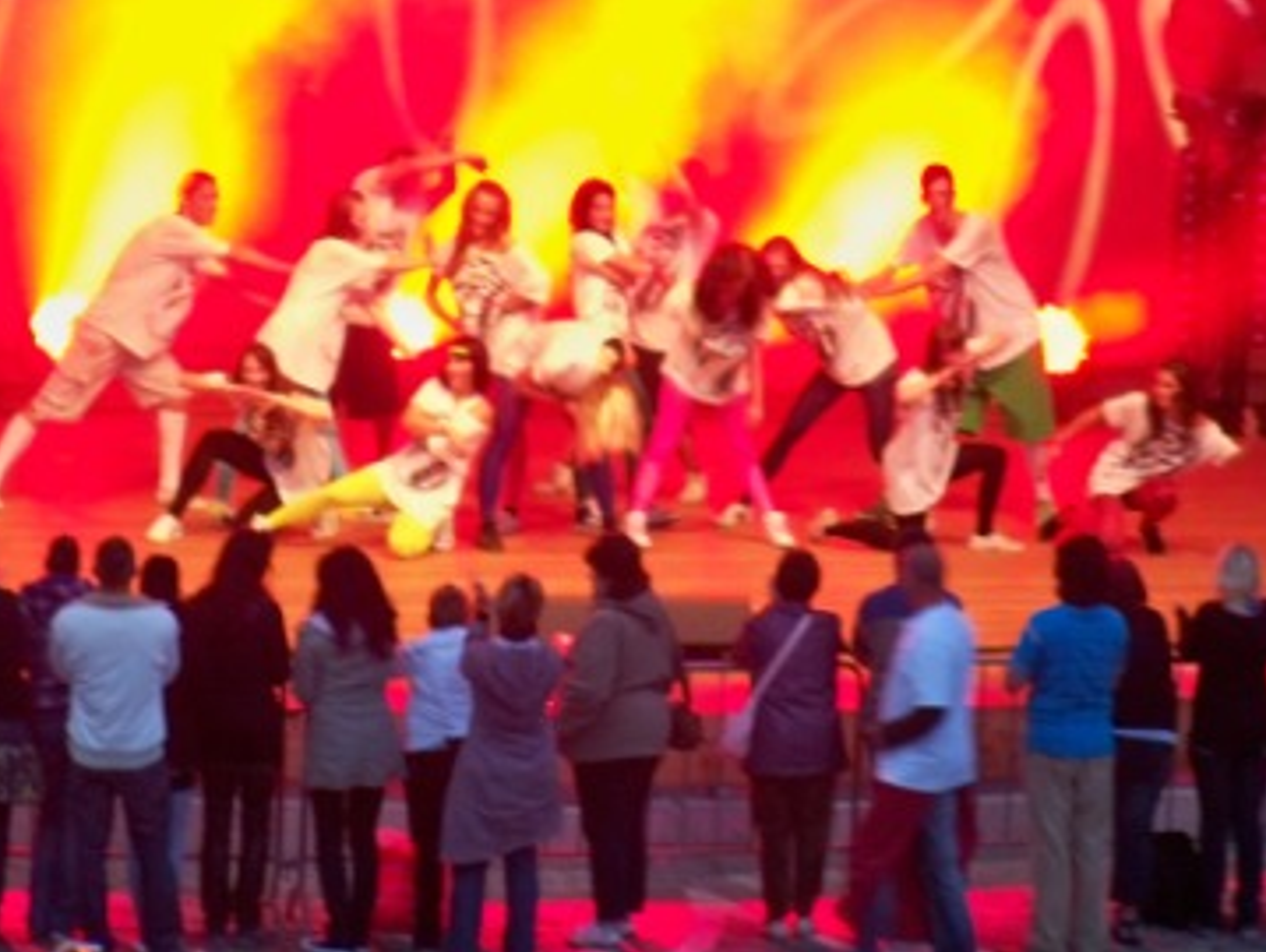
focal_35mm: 329
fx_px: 12044
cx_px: 652
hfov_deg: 6.0
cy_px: 363
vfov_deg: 4.5
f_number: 4
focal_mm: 42.1
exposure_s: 1/40
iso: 400
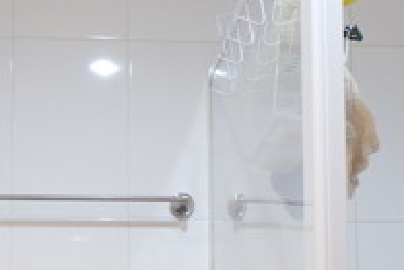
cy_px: 373
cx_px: 124
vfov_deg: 13.0
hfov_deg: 20.1
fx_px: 1134
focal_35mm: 101
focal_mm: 22.2
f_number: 4
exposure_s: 1/70
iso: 1600
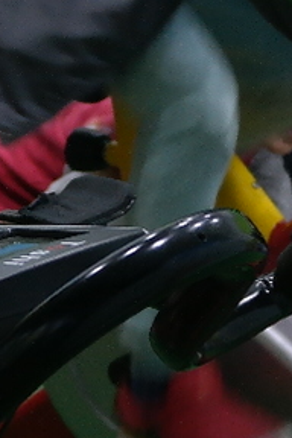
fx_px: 2190
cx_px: -85
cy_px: 35
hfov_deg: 7.5
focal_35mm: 180
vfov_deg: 11.3
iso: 800
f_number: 3.5
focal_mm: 20
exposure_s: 1/40
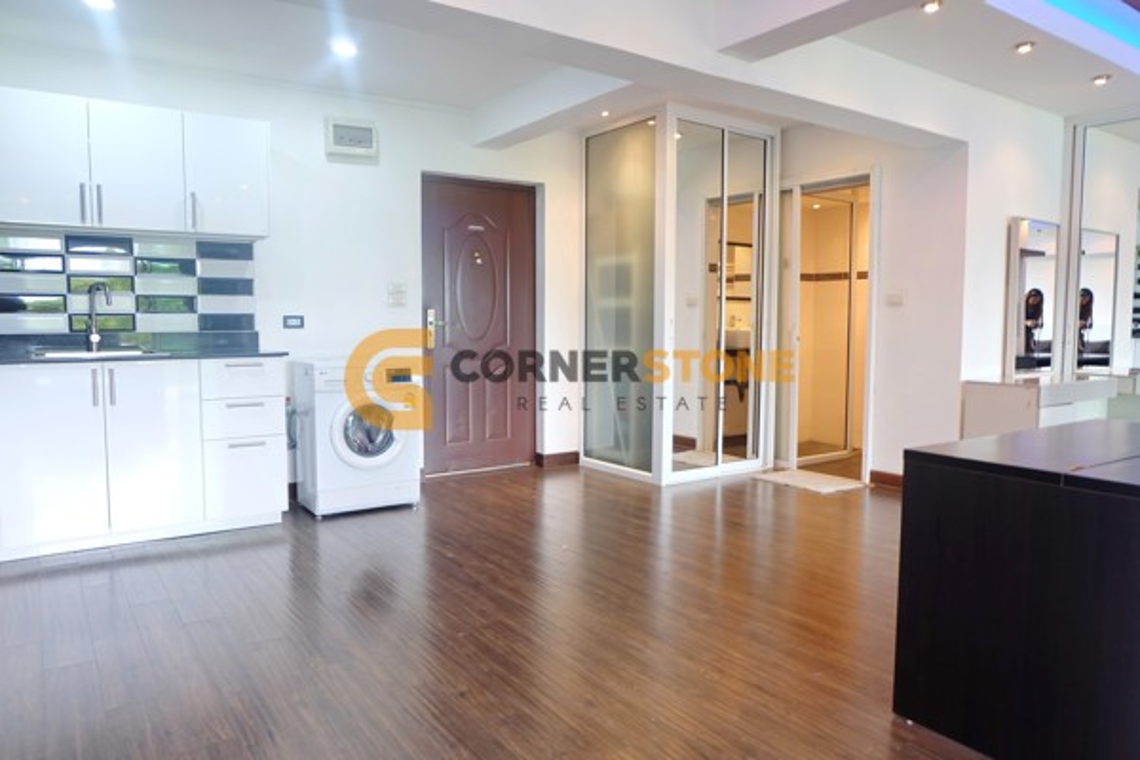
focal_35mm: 24
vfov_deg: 53.1
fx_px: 760
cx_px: 570
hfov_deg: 73.7
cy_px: 380
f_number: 3.5
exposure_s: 1/15
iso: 200
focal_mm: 16
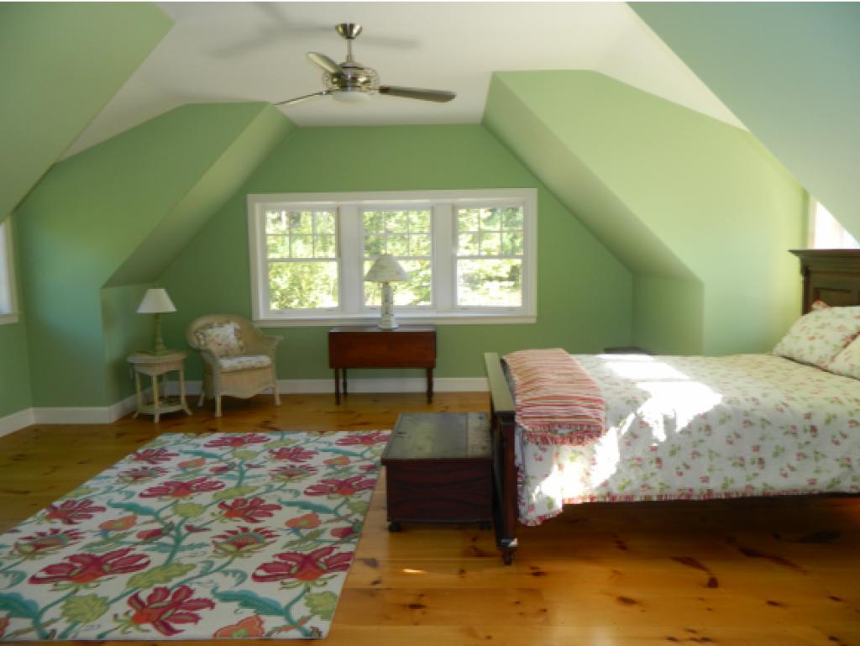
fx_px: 621
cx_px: 430
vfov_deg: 54.9
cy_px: 323
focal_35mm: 25
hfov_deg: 69.4
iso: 80
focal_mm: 4.5
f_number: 3.1
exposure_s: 1/30
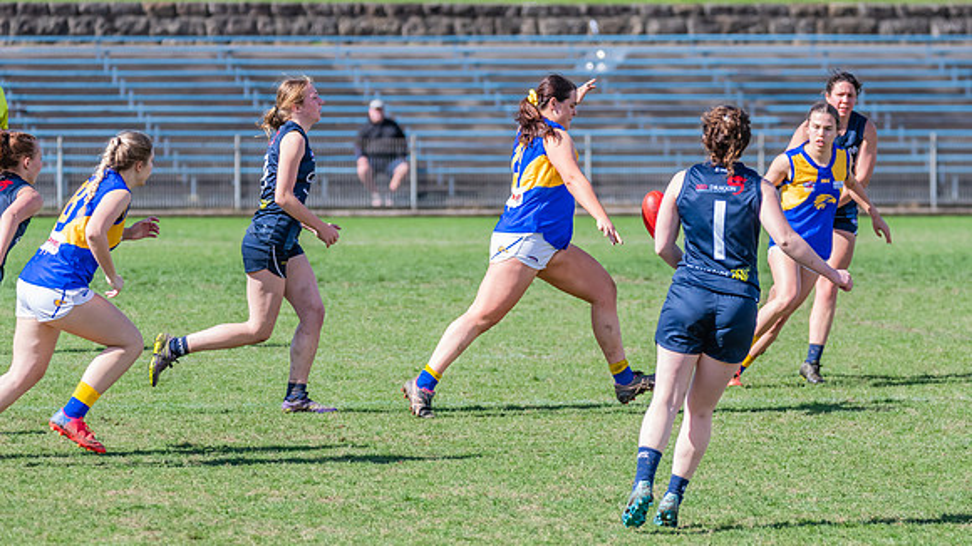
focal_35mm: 468
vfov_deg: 2.6
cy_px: 226
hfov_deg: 4.6
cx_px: 615
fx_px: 12058
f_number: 8
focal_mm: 350
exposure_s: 1/1600
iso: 800
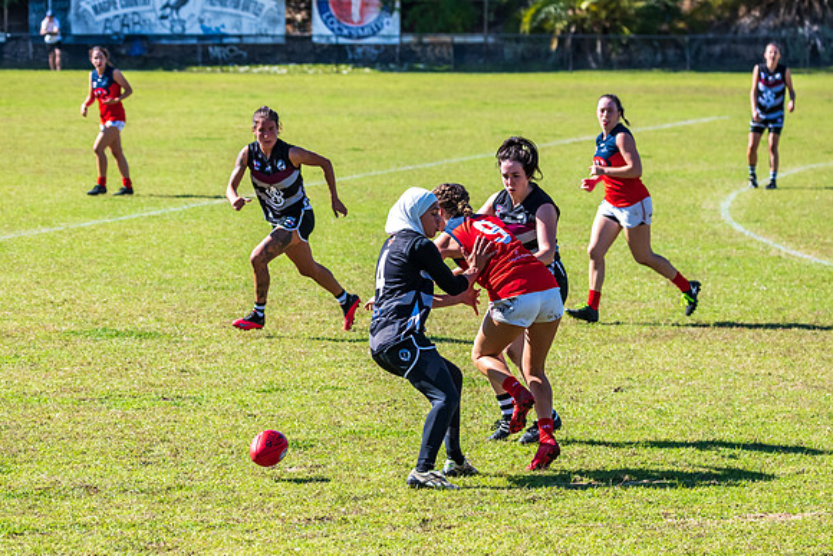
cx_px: 393
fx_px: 4579
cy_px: 319
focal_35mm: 198
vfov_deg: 6.9
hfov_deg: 10.4
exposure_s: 1/2000
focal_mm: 150
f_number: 7.1
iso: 800
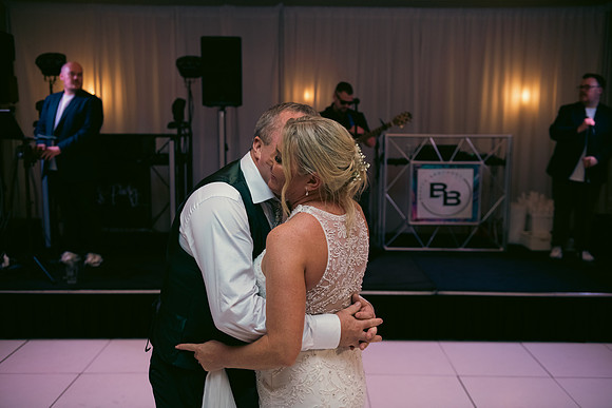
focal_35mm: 36
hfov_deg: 53.1
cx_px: 306
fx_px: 612
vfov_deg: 36.9
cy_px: 204
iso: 800
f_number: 3.5
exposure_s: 1/160
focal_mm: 36
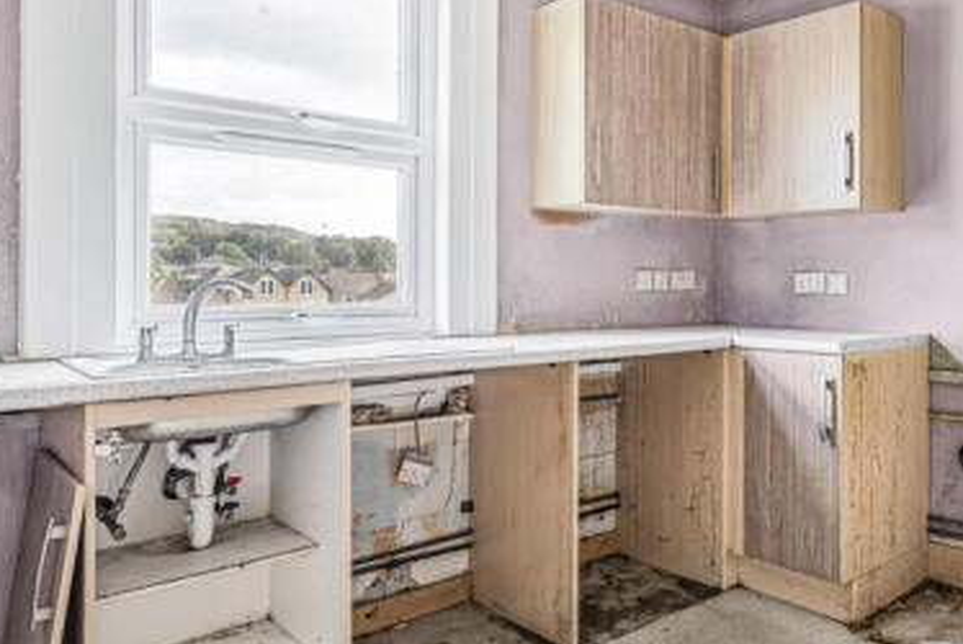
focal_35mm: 28
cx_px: 702
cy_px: 308
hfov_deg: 62.3
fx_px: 750
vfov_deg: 46.5
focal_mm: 16
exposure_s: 1/5
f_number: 11
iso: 500
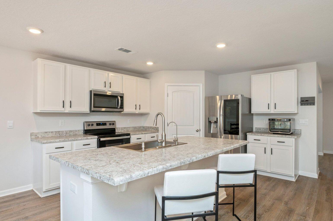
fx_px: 185
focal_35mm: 20
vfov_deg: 61.8
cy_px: 110
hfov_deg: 84.0
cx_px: 166
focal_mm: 20
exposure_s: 1/30
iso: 500
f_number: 9
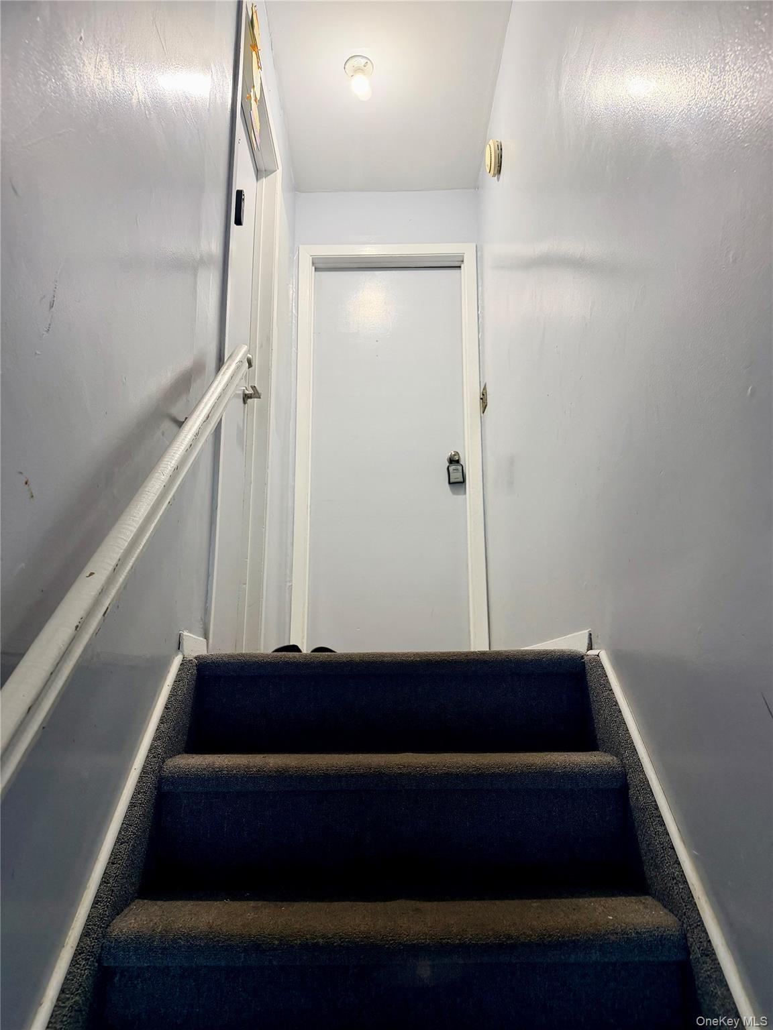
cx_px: 386
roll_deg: +0.0
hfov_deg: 56.8
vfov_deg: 71.6
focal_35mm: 24
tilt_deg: +13.0
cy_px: 515
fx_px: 715
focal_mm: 6.76
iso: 250
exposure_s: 1/60
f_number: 1.78
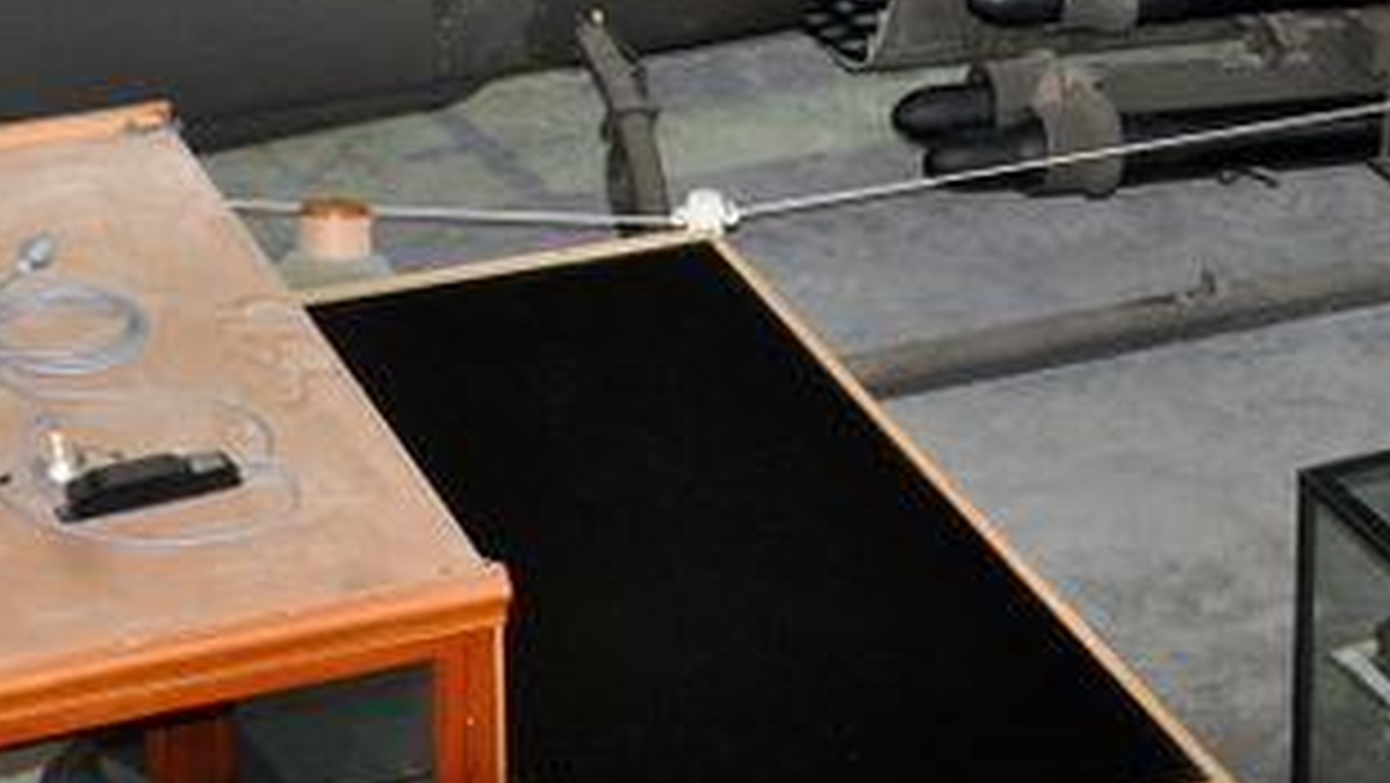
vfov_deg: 9.2
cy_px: -698
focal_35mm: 125
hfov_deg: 17.1
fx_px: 4608
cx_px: 756
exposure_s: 1/60
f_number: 3.8
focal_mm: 24
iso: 800
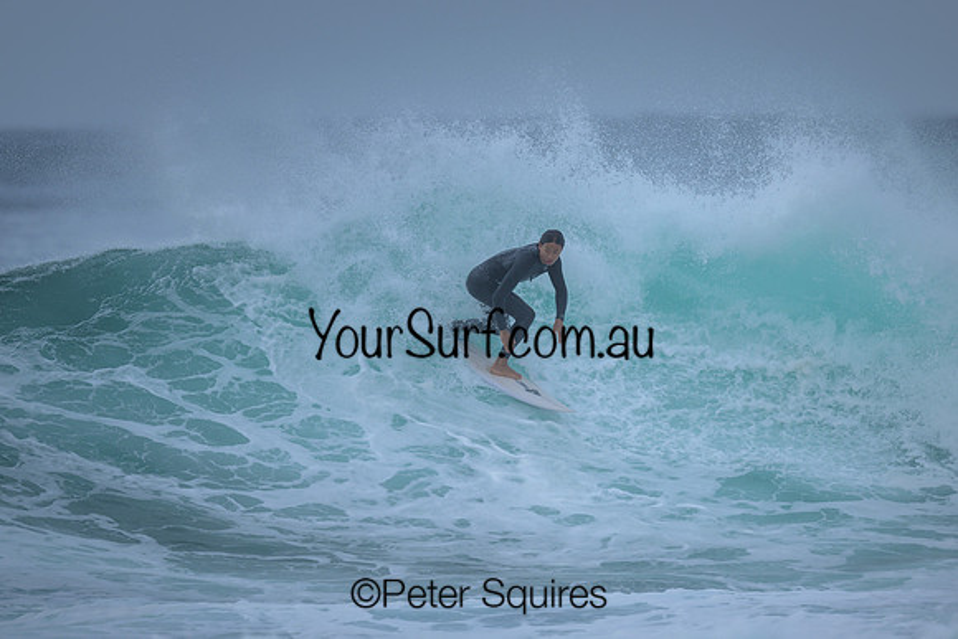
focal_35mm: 800
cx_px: 479
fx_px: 21293
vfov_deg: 1.7
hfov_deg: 2.6
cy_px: 320
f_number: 6.3
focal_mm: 800
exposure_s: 1/1600
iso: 180
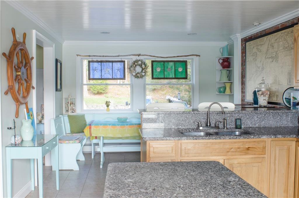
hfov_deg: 53.3
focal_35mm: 36
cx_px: 150
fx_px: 298
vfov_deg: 36.7
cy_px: 99
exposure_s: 1/10
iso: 200
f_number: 13
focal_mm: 24
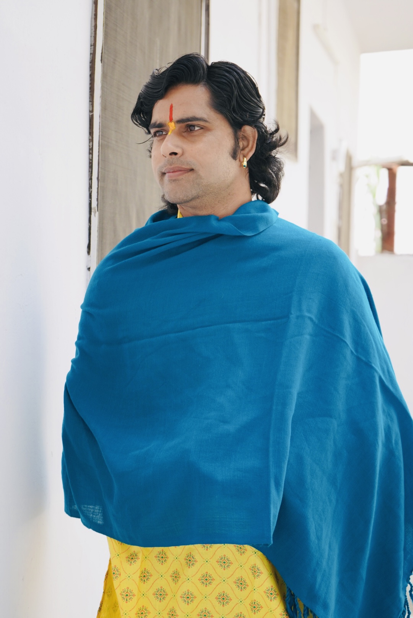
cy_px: 309
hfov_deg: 19.8
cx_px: 206
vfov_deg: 29.2
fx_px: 1185
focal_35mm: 69
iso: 800
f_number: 5.6
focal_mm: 69
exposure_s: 1/160
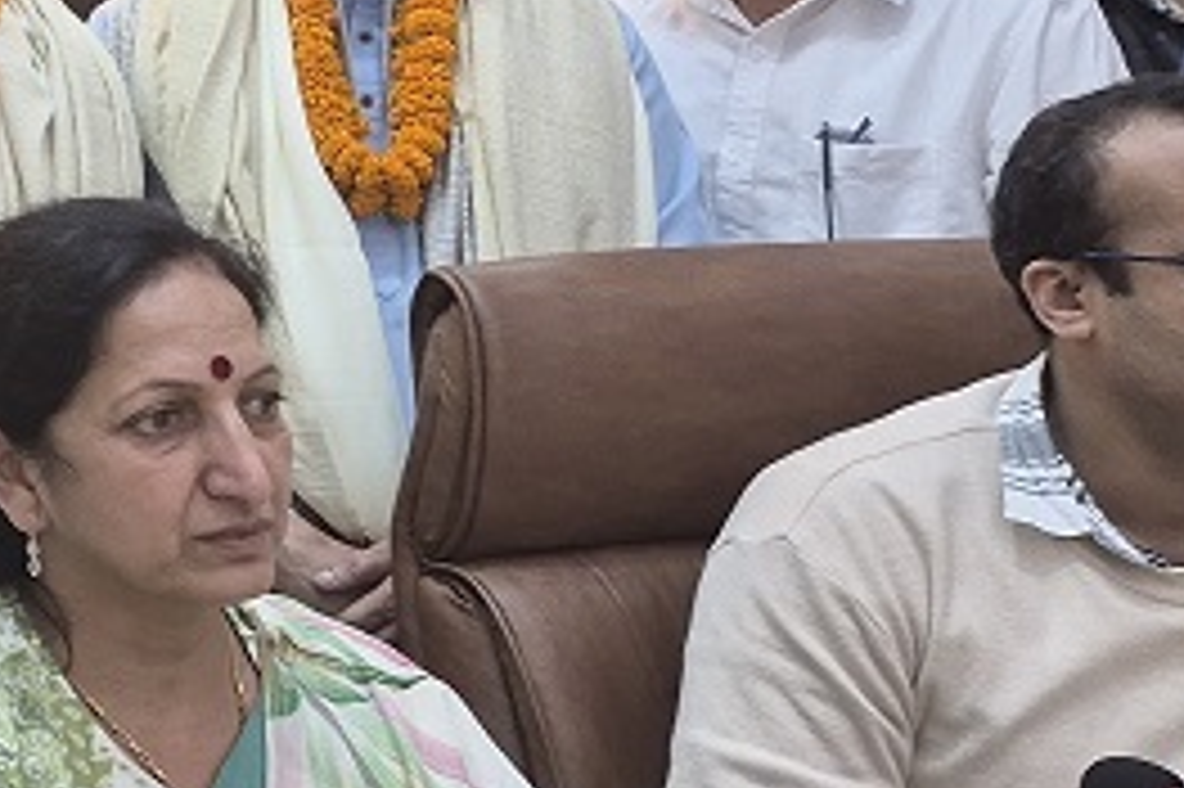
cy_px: -167
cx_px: -1008
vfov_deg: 14.5
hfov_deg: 17.6
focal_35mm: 91
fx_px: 2991
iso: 64
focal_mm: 5.4
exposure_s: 1/50
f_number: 1.8
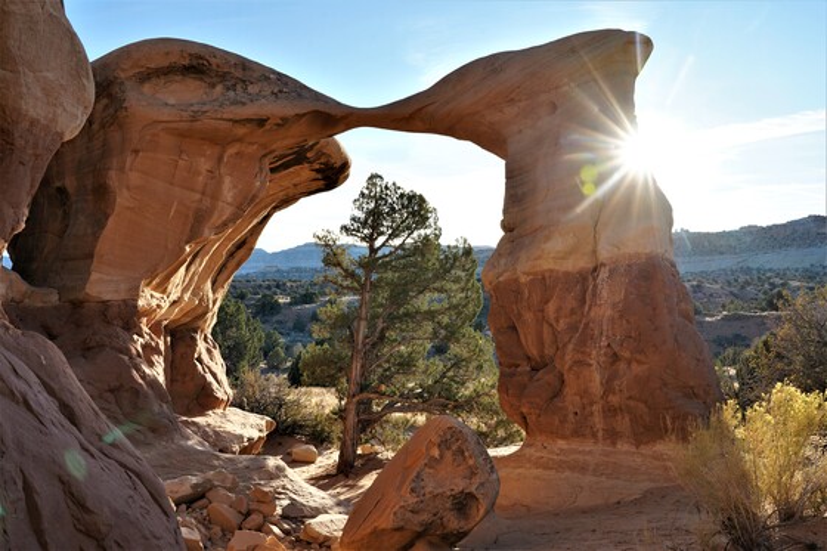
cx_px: 414
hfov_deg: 54.4
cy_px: 276
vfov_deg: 37.8
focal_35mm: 35
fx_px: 804
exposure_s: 1/30
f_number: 11
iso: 125
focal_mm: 35
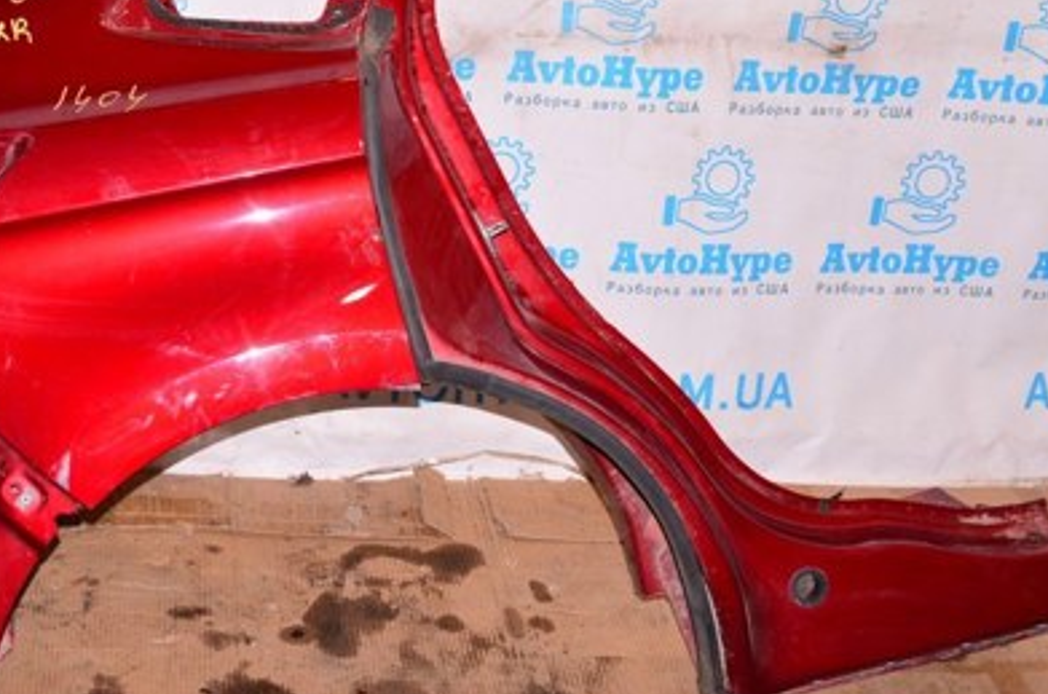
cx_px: 306
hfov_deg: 33.5
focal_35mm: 59
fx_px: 1714
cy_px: 234
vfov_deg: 22.8
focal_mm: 24
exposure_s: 1/200
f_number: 8
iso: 1600
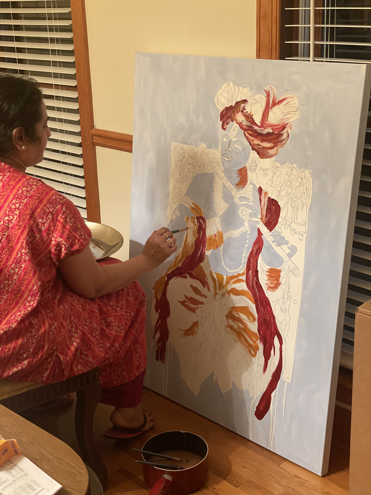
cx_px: 186
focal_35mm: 52
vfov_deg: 36.8
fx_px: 743
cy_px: 248
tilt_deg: -18.3
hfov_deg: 28.0
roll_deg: +2.1
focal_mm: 6
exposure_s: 1/40
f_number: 2
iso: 320
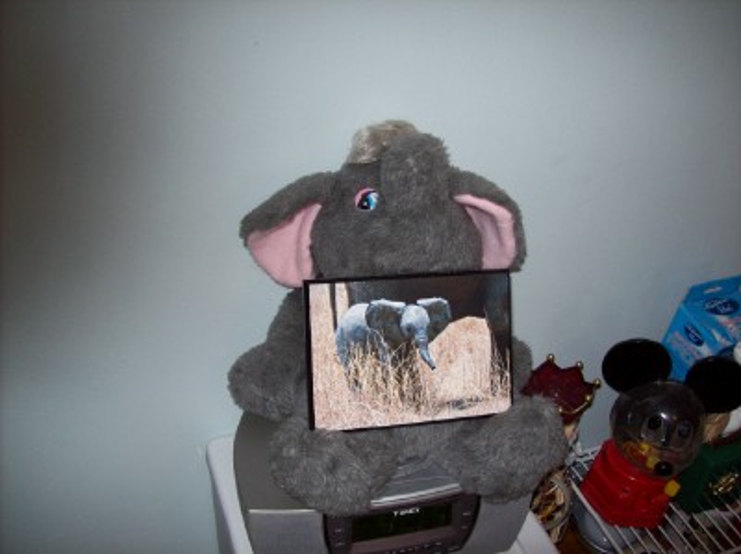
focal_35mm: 36
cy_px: 277
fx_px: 770
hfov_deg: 51.4
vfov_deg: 39.6
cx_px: 370
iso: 80
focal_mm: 6
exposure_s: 1/64
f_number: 2.7
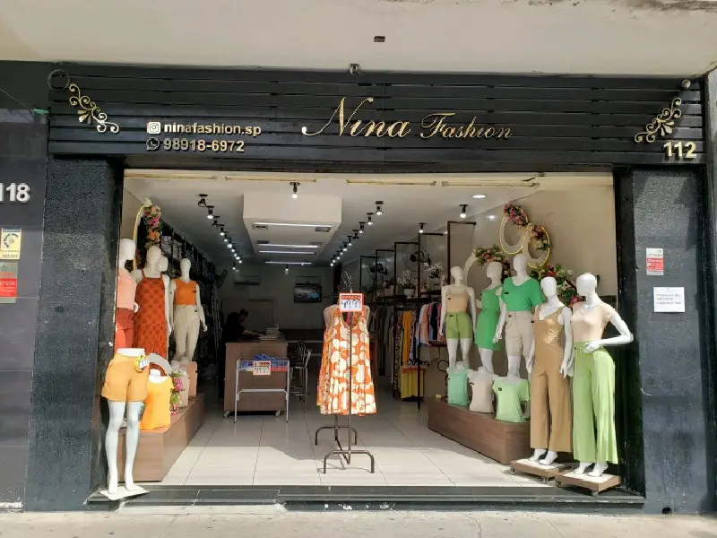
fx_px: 539
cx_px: 358
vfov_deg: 53.1
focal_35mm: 26
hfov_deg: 67.3
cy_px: 269
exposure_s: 1/417
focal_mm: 4.3
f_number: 2.4
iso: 50
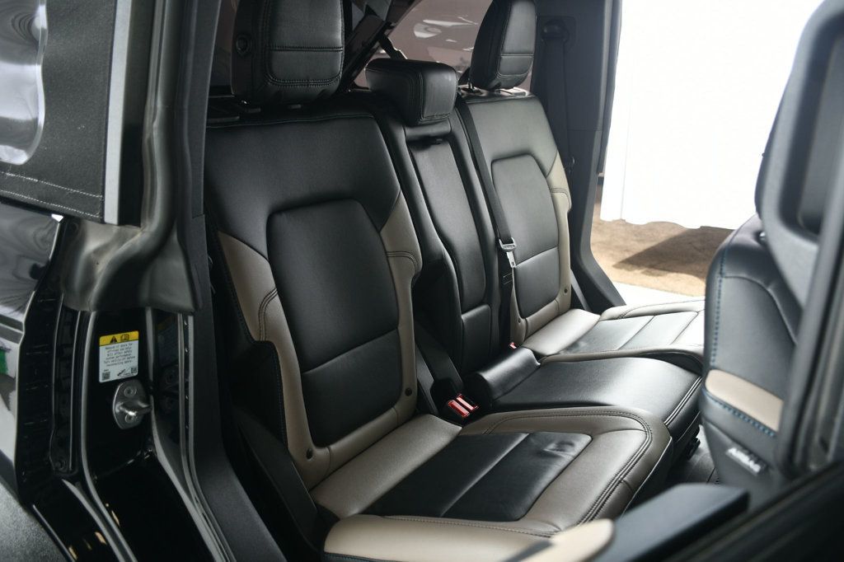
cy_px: 281
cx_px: 422
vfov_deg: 39.9
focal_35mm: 33
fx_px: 773
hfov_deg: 57.2
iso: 100
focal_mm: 22
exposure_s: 1/160
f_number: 3.5
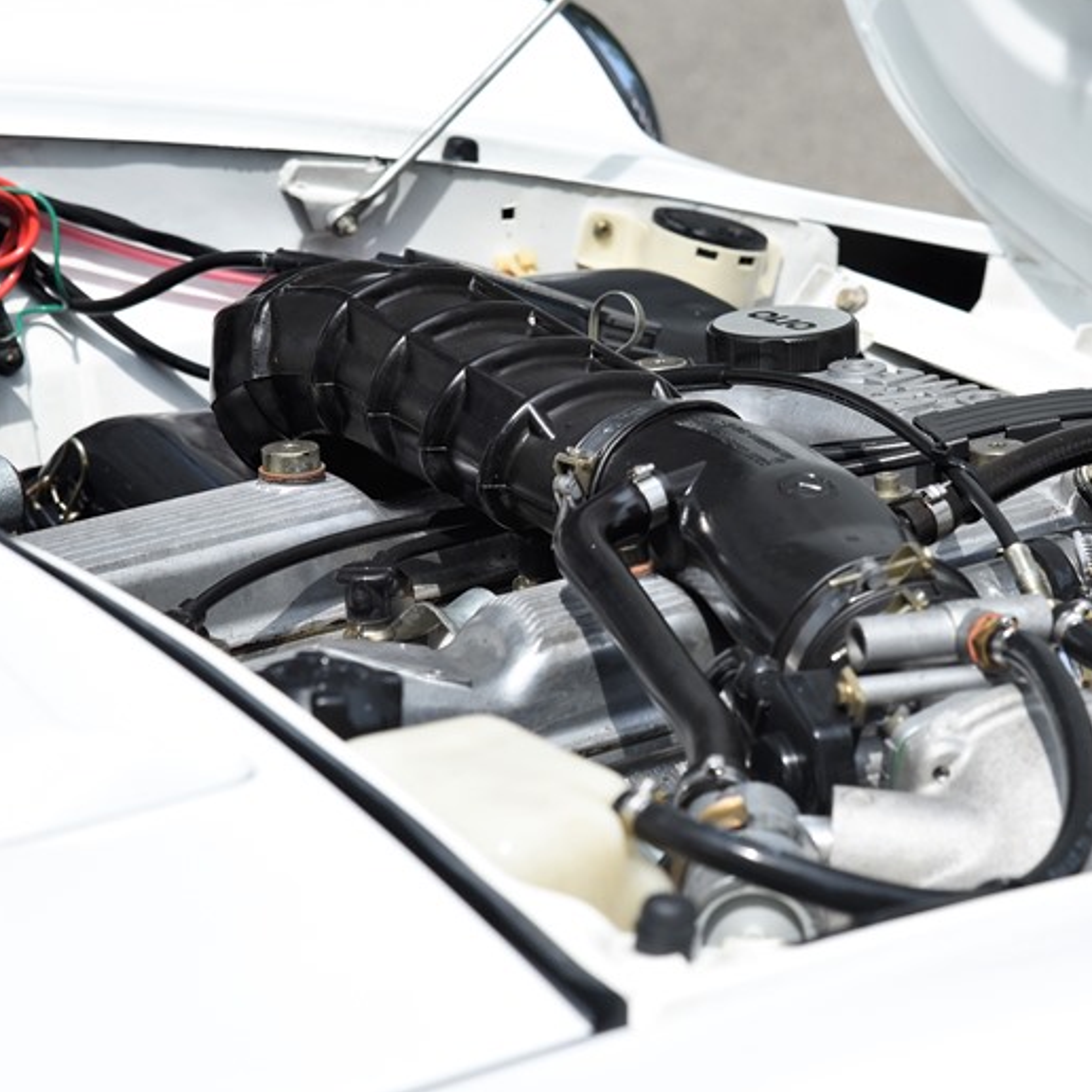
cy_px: 463
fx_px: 6745
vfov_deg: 9.3
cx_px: 769
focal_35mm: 189
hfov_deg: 9.2
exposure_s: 1/400
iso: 250
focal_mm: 120
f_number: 8
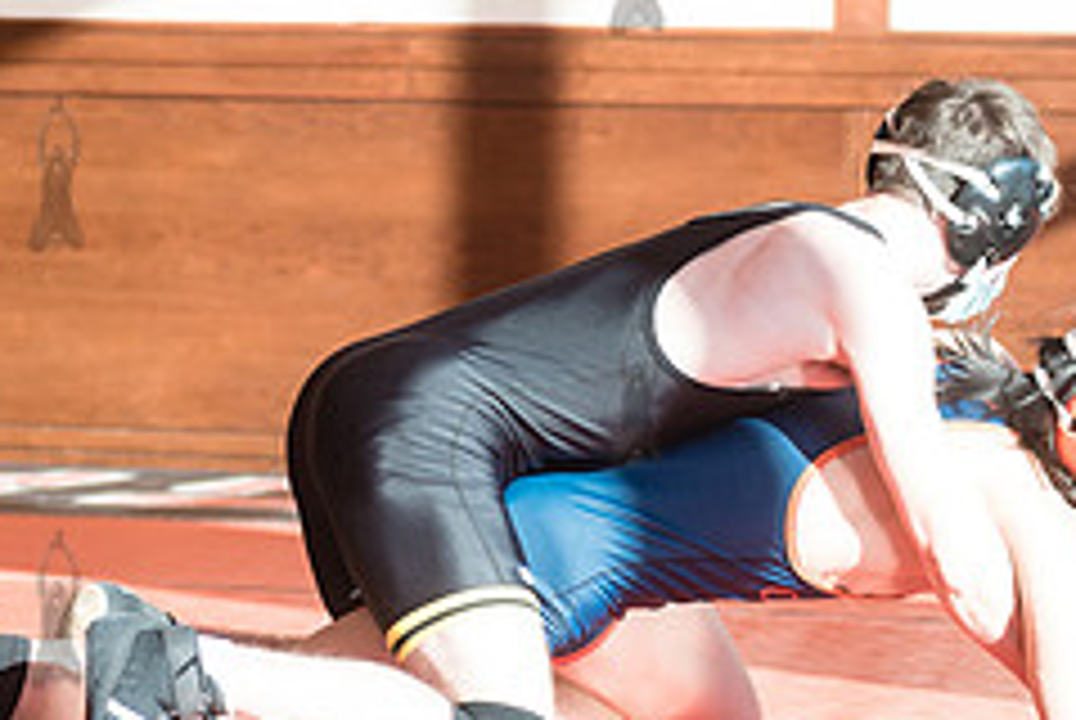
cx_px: 635
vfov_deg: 7.1
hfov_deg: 10.6
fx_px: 5805
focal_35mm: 194
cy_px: 389
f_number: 4
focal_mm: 80
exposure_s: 1/400
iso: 400
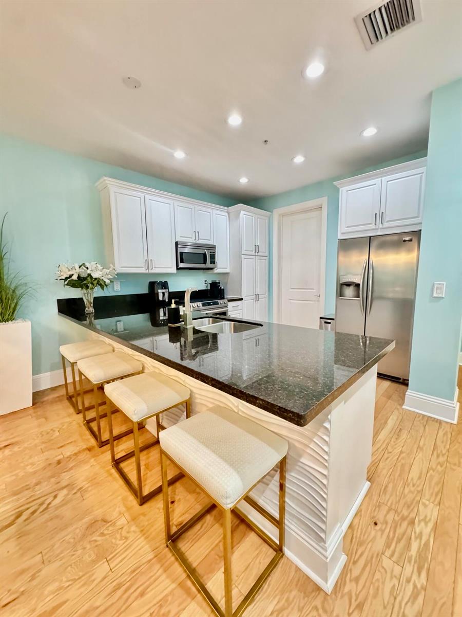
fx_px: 249
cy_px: 308
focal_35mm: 14
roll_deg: +1.7
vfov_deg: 102.1
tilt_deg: -6.6
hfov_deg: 85.7
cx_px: 231
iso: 1250
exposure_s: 1/60
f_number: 2.2
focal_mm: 2.22
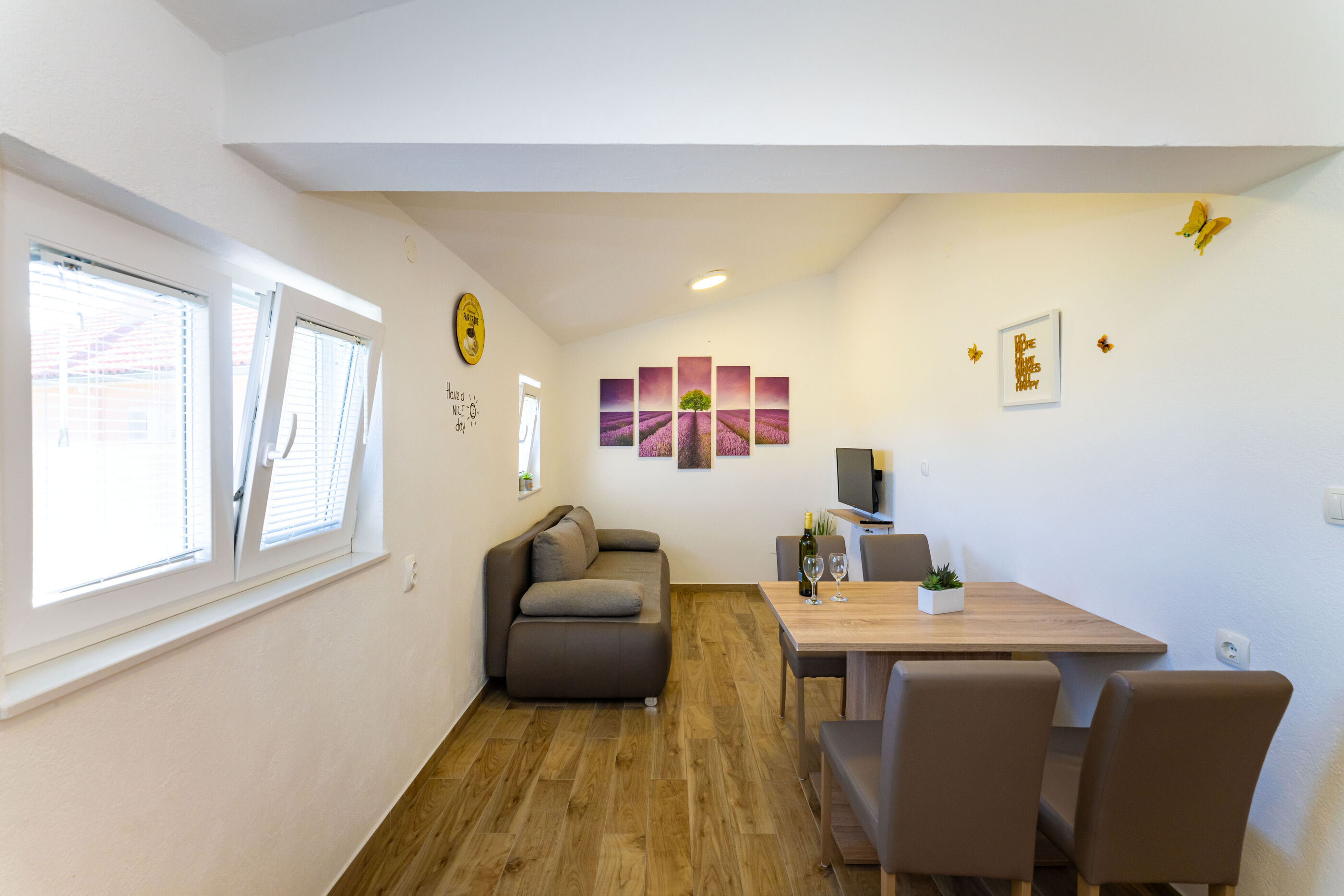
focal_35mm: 14
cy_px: 448
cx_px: 672
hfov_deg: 104.3
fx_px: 523
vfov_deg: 81.2
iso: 800
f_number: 7.1
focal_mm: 14
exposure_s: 1/100
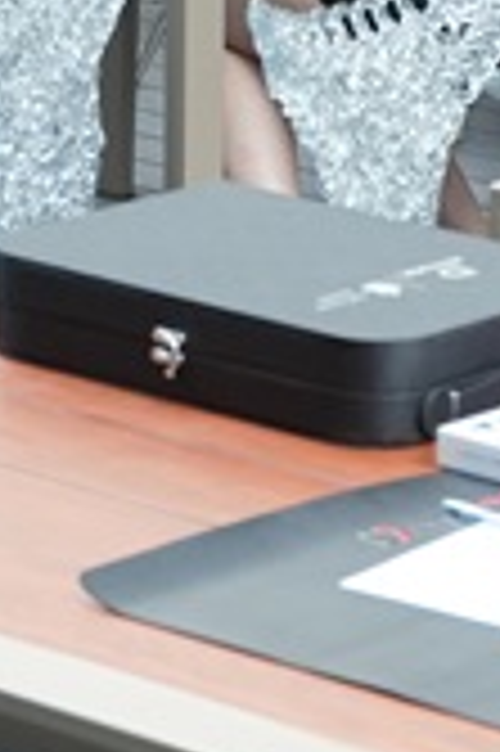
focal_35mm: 244
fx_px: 5094
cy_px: -522
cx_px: 311
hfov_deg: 5.6
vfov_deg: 8.2
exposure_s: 1/250
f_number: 4.5
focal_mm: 34
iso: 800
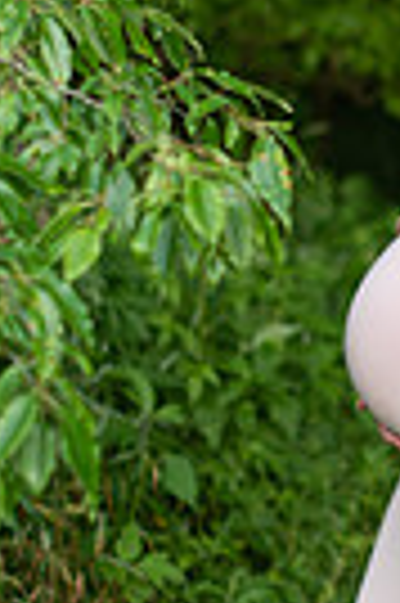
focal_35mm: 168
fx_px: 2807
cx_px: 508
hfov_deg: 8.1
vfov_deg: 12.2
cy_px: 176
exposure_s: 1/320
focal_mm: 50
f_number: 1.8
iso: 125
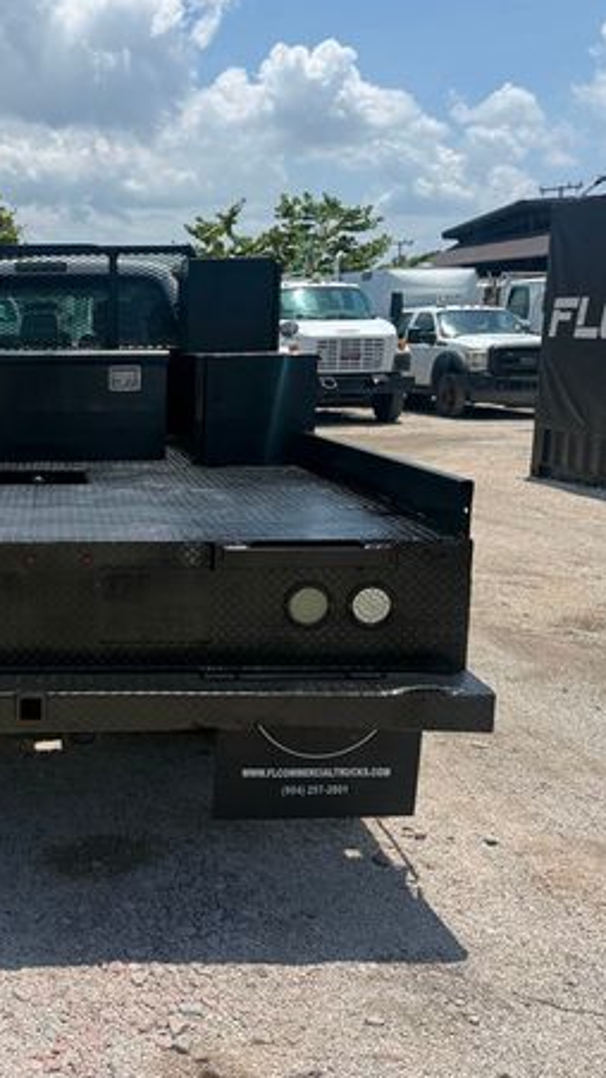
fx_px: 1058
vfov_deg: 54.0
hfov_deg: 30.5
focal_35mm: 37
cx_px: 55
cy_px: 529
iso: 80
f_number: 1.78
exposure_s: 1/6173
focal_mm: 6.76
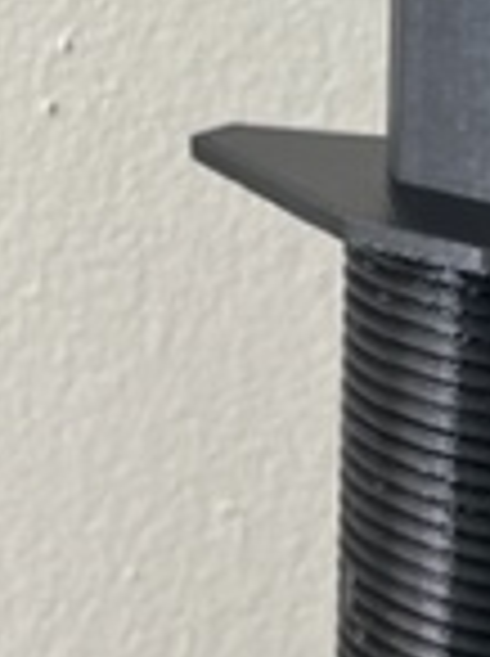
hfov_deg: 12.7
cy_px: -158
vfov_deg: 16.5
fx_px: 2158
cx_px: 535
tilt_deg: -7.7
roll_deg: -0.3
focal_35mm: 114
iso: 125
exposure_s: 1/60
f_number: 1.5
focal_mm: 5.7
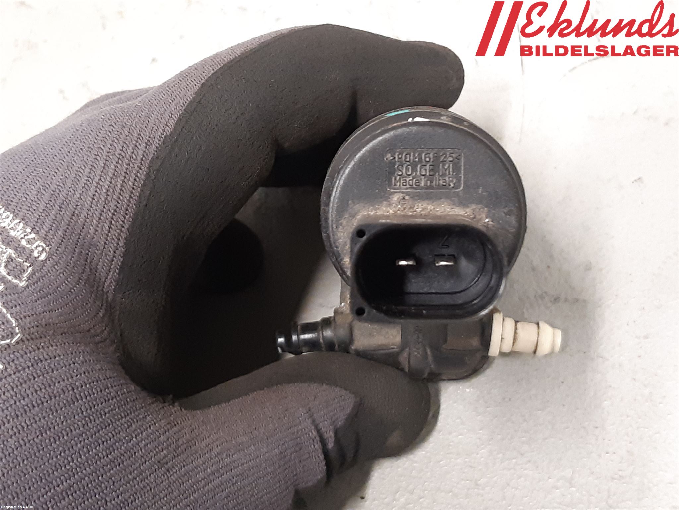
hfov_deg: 67.3
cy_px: 255
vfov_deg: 53.1
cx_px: 340
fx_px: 510
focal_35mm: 26
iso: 200
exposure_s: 1/25
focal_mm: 3.93
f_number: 1.7
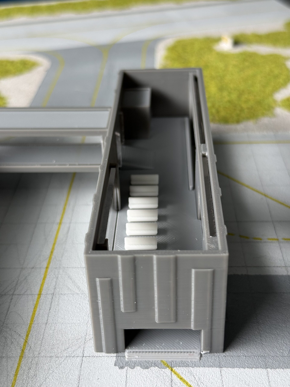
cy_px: 194
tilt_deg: -31.5
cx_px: 145
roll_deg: +2.2
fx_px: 536
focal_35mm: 48
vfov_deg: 39.7
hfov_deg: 30.3
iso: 100
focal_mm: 6.76
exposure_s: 1/82
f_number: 1.78
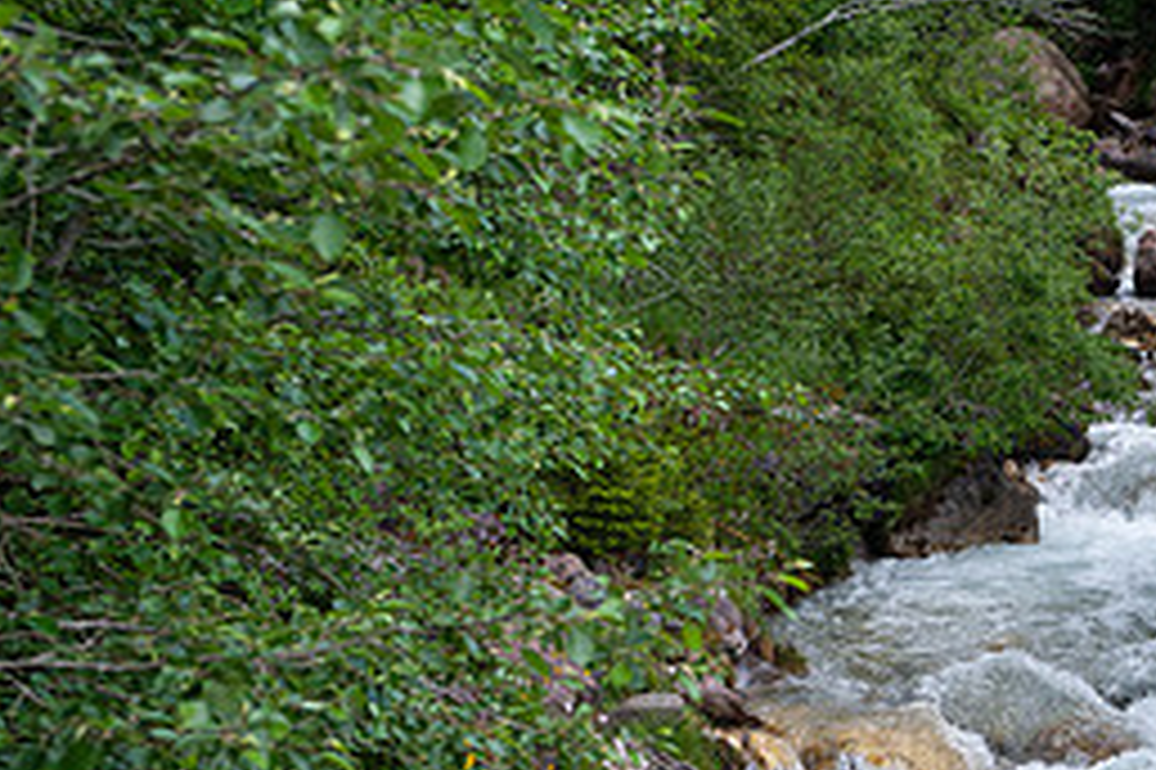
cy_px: 775
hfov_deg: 24.4
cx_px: 1192
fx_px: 2535
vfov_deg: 16.9
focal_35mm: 79
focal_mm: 35
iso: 320
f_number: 5
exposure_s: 1/250
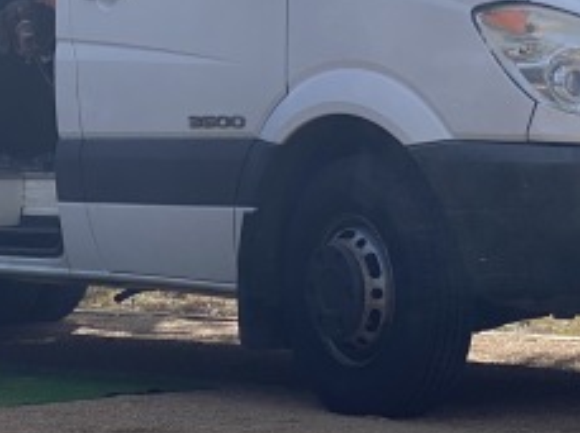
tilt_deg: +0.7
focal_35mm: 182
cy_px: 56
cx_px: 58
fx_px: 3045
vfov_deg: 8.1
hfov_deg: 10.8
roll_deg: +0.9
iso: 20
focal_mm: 6
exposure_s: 1/1845
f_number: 2
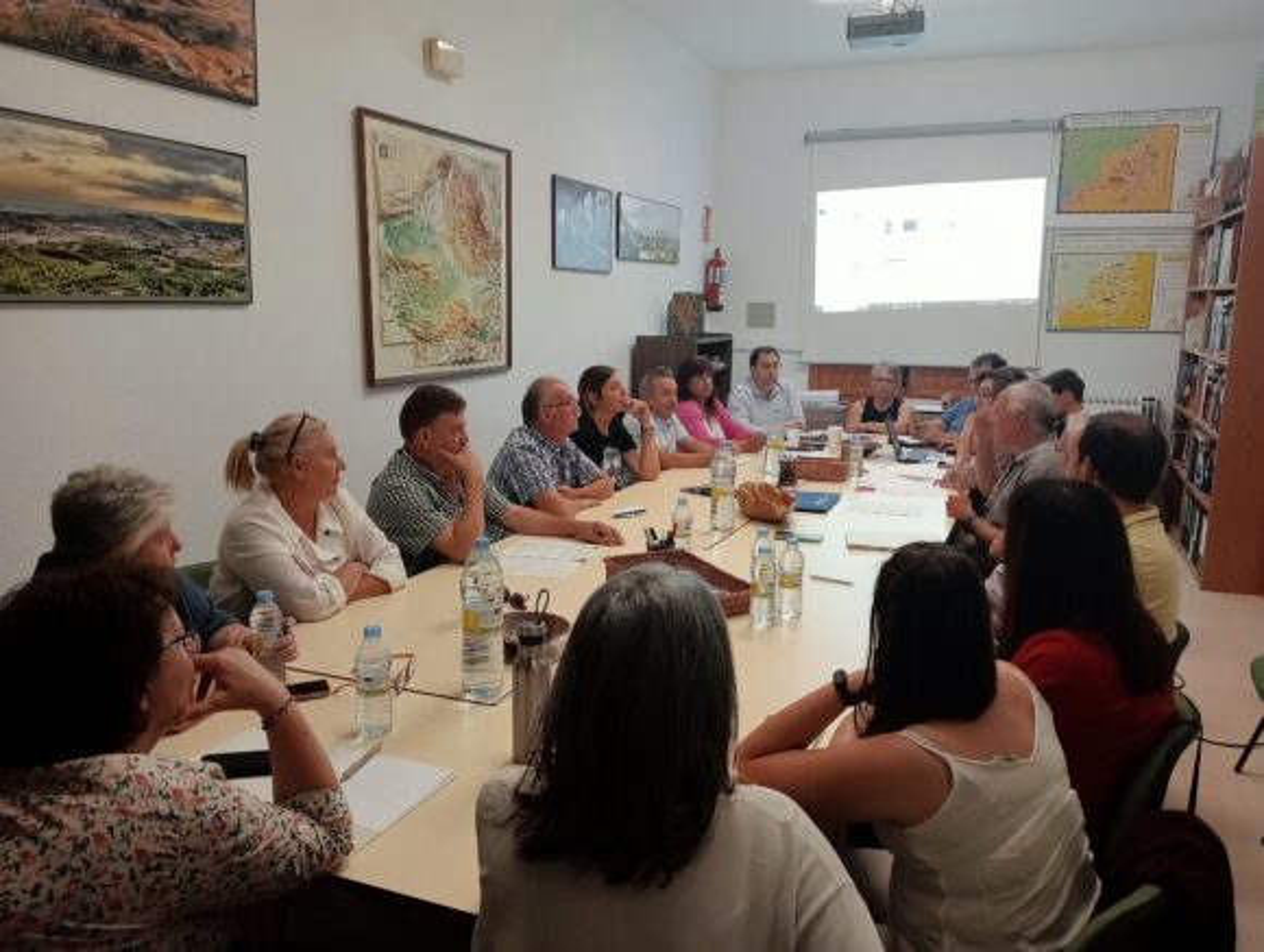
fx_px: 1024
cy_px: 476
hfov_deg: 63.4
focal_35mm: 28
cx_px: 632
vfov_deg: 49.9
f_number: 1.8
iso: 492
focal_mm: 4.04
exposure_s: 1/33.3
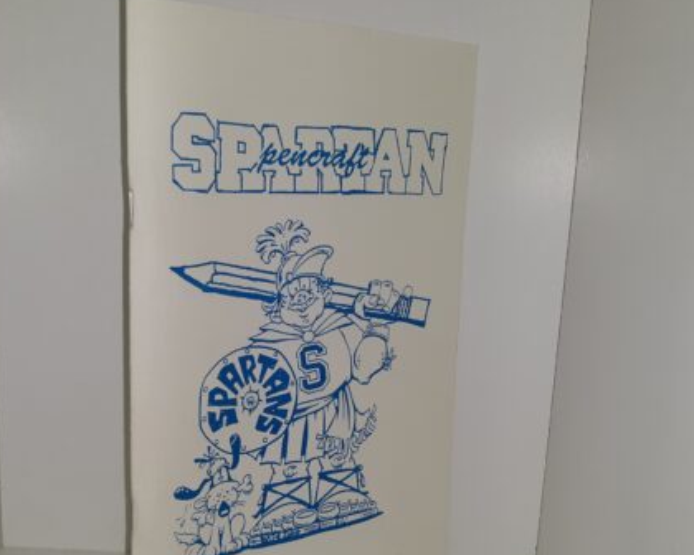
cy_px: 334
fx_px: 801
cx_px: 292
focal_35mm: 39
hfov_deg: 46.7
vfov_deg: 38.1
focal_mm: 3.7
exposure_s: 1/296
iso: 40
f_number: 1.7
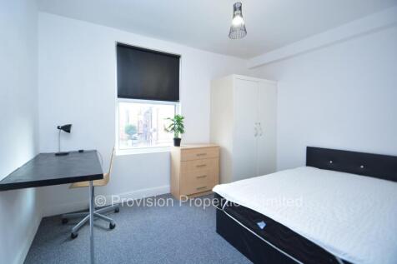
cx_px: 198
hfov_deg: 100.4
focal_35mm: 15
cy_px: 132
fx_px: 165
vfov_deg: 77.3
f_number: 4
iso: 450
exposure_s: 1/60
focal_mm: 10
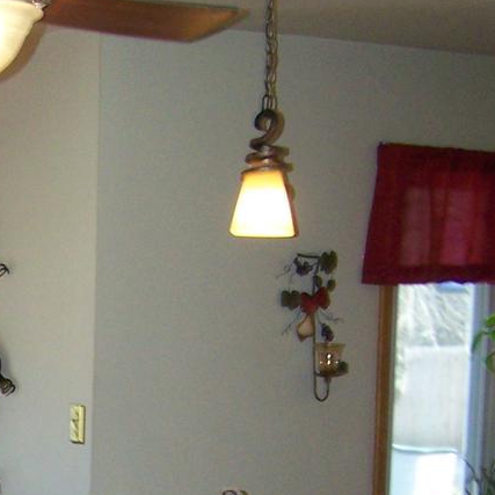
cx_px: -87
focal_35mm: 121
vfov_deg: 13.8
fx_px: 1958
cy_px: 676
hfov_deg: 14.0
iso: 160
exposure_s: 1/60
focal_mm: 6.3
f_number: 2.8
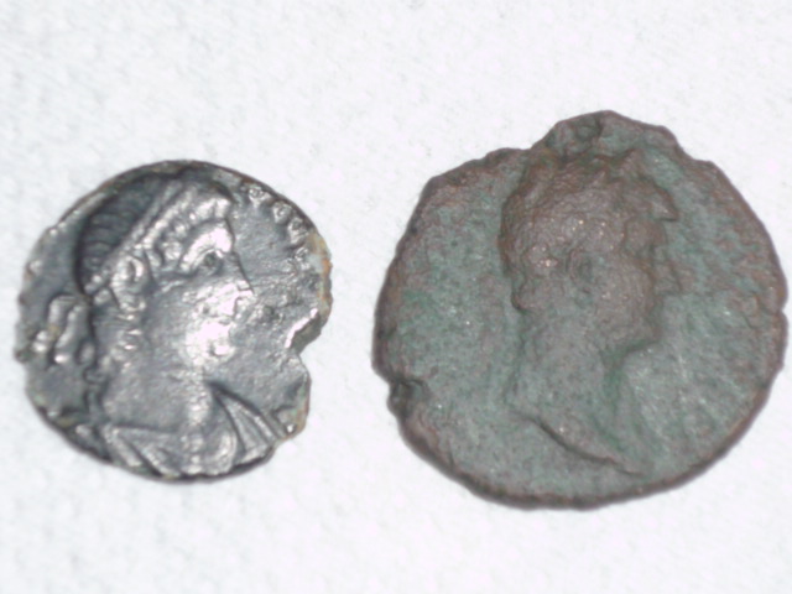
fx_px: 2631
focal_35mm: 115
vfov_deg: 12.9
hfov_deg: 17.1
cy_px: 297
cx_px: 396
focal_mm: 11.3
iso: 100
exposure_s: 1/8
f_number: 4.9
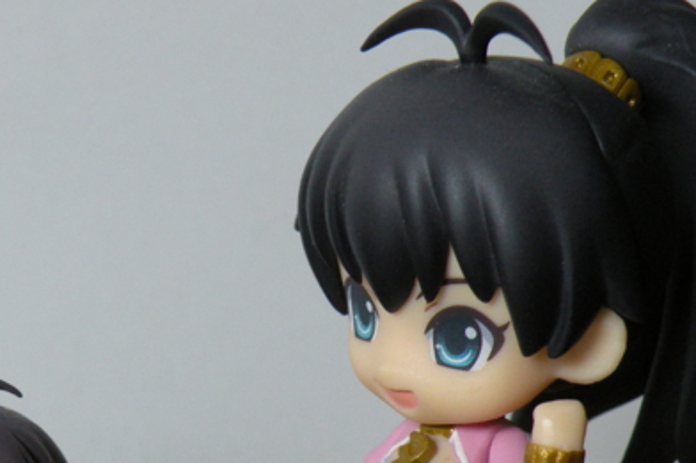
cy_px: 452
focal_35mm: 119
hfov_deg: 17.2
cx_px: 250
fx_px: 2300
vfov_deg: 11.4
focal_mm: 9.8
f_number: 3.5
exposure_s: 1/124
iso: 200
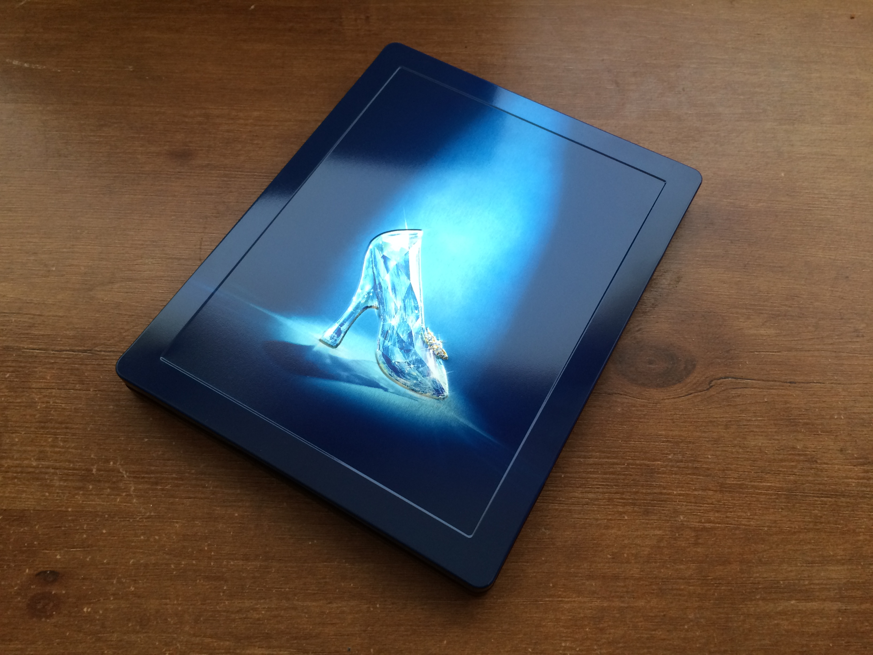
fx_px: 731
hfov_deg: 61.7
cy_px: 328
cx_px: 436
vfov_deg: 48.2
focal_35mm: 29
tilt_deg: -63.2
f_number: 2.2
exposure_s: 1/30
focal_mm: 4.15
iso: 80
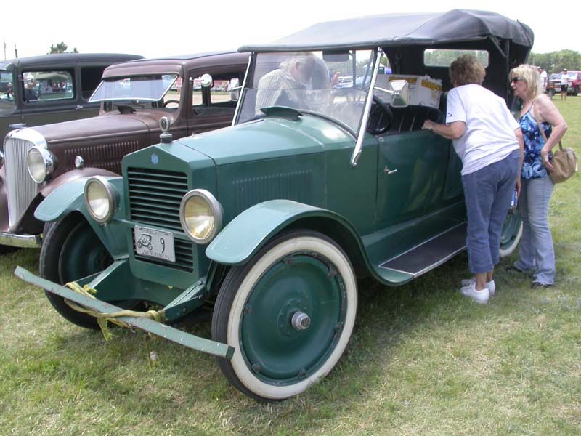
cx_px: 290
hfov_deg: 49.0
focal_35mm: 38
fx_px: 638
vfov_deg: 37.7
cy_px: 218
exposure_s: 1/176
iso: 100
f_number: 5.3
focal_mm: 7.85
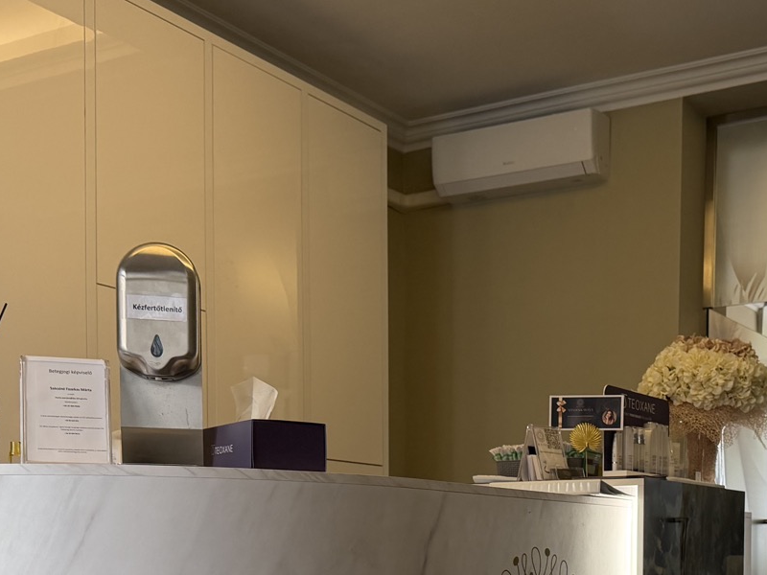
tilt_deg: -1.3
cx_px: 504
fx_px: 1196
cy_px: 586
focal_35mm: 54
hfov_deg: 35.2
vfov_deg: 25.6
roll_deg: +0.4
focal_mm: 6.76
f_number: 1.78
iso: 200
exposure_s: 1/100
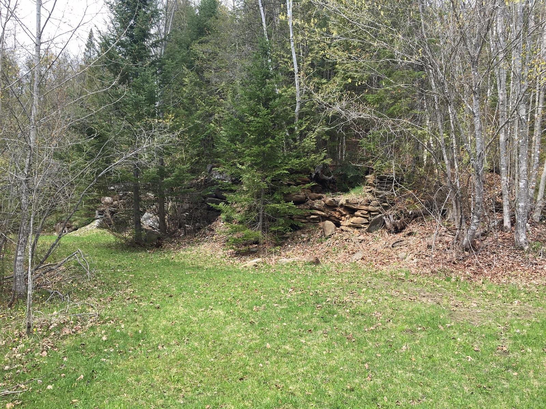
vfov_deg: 48.2
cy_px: 204
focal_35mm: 29
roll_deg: -1.1
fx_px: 457
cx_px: 273
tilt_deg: +5.0
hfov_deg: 61.7
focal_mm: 4.15
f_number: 2.2
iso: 25
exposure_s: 1/519
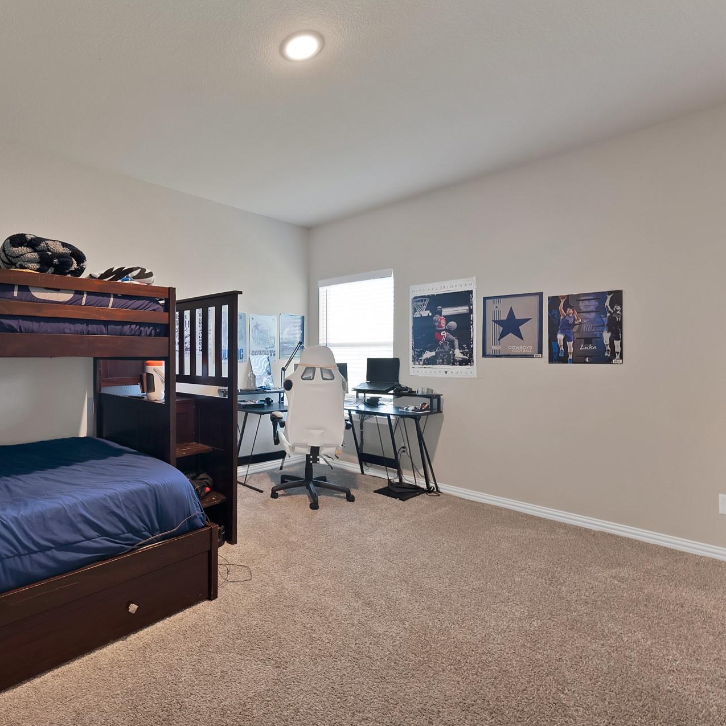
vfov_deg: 87.4
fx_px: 380
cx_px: 203
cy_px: 365
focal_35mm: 16
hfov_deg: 82.1
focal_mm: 12
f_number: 8
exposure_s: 1/1.67
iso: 640
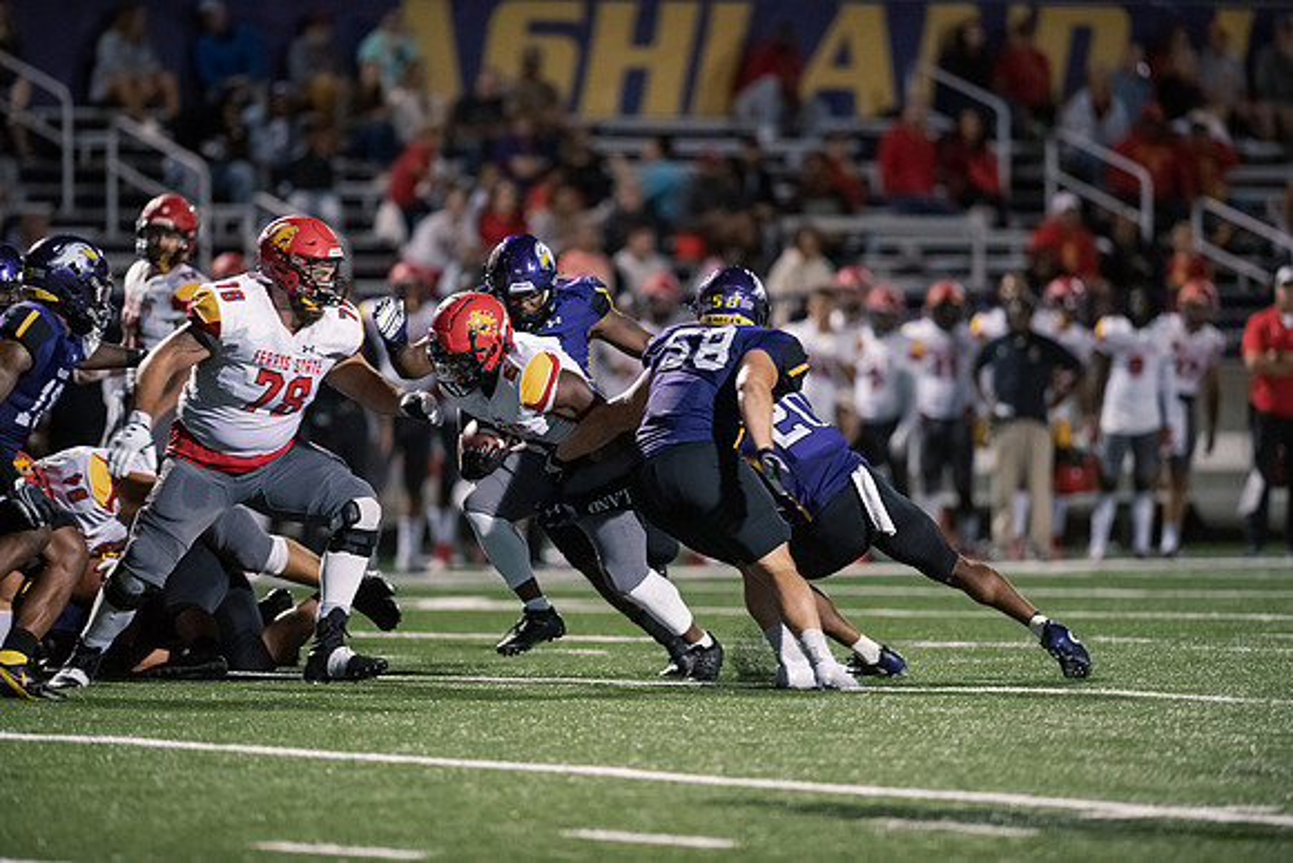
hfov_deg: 6.9
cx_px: 646
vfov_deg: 4.6
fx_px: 10777
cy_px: 432
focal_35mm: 300
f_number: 2.8
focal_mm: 300
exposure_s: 1/640
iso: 6400
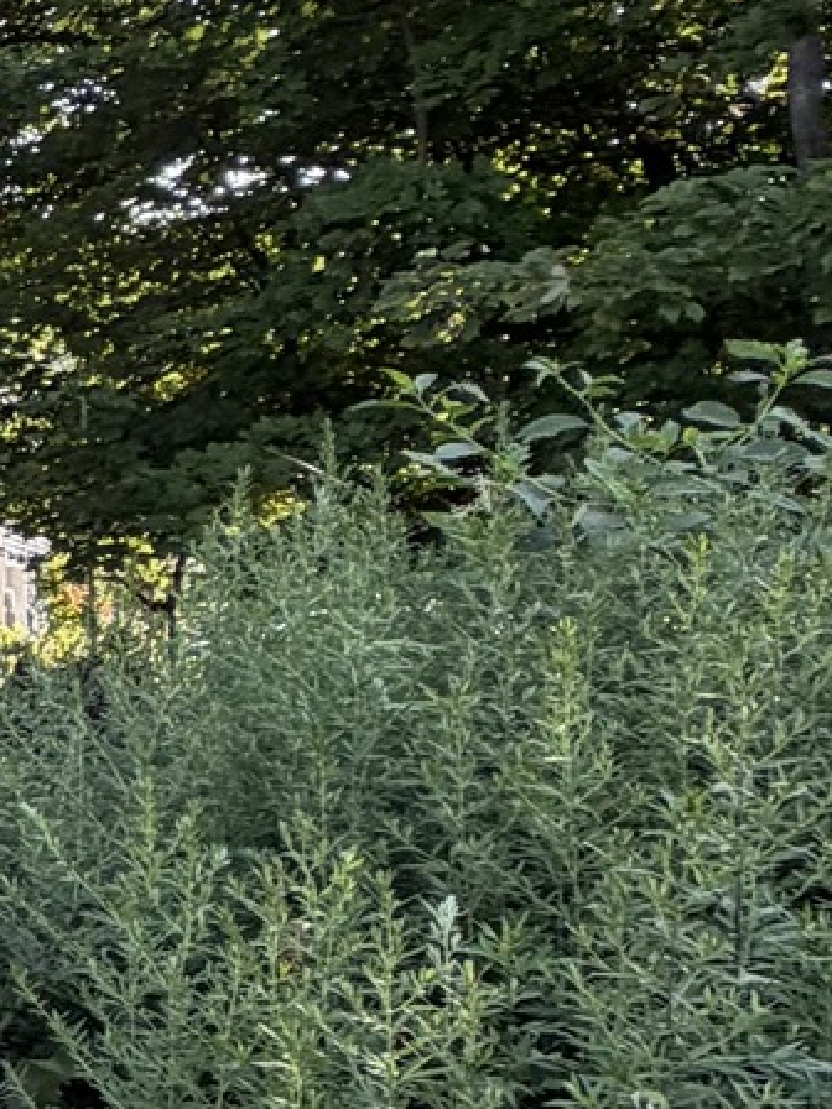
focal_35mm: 72
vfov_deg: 27.0
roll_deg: +0.1
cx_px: -1221
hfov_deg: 13.8
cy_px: 480
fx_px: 2307
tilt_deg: +4.5
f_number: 2.2
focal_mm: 2.22
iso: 50
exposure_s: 1/191
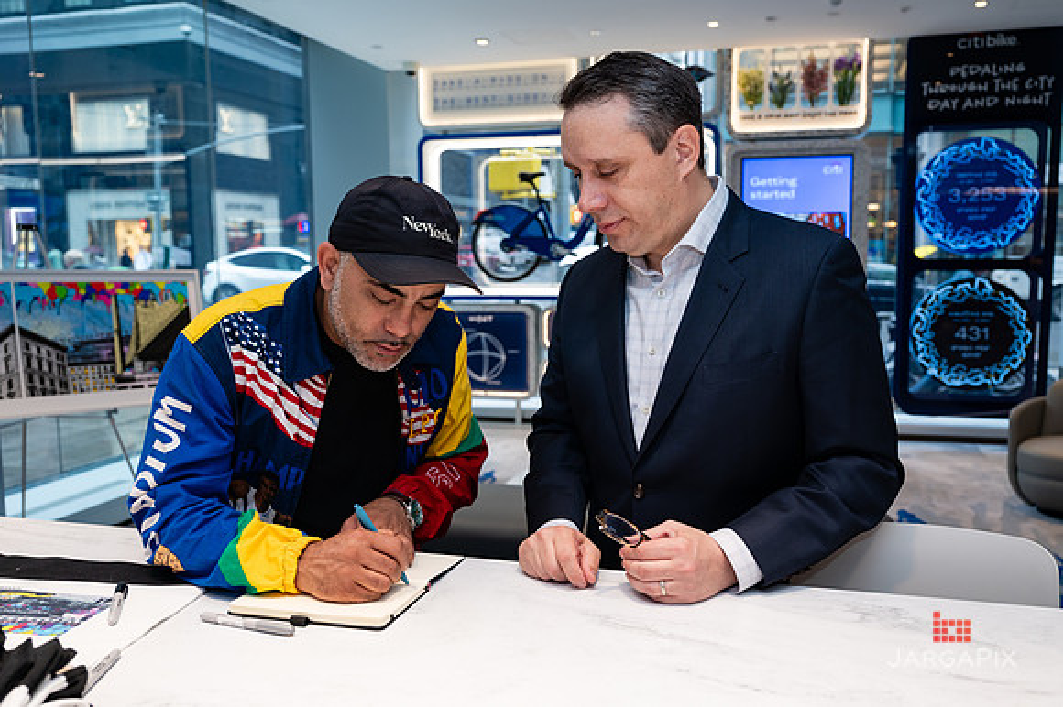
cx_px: 534
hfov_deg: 59.2
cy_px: 363
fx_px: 936
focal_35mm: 32
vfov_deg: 41.4
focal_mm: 29
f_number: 4
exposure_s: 1/160
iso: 400
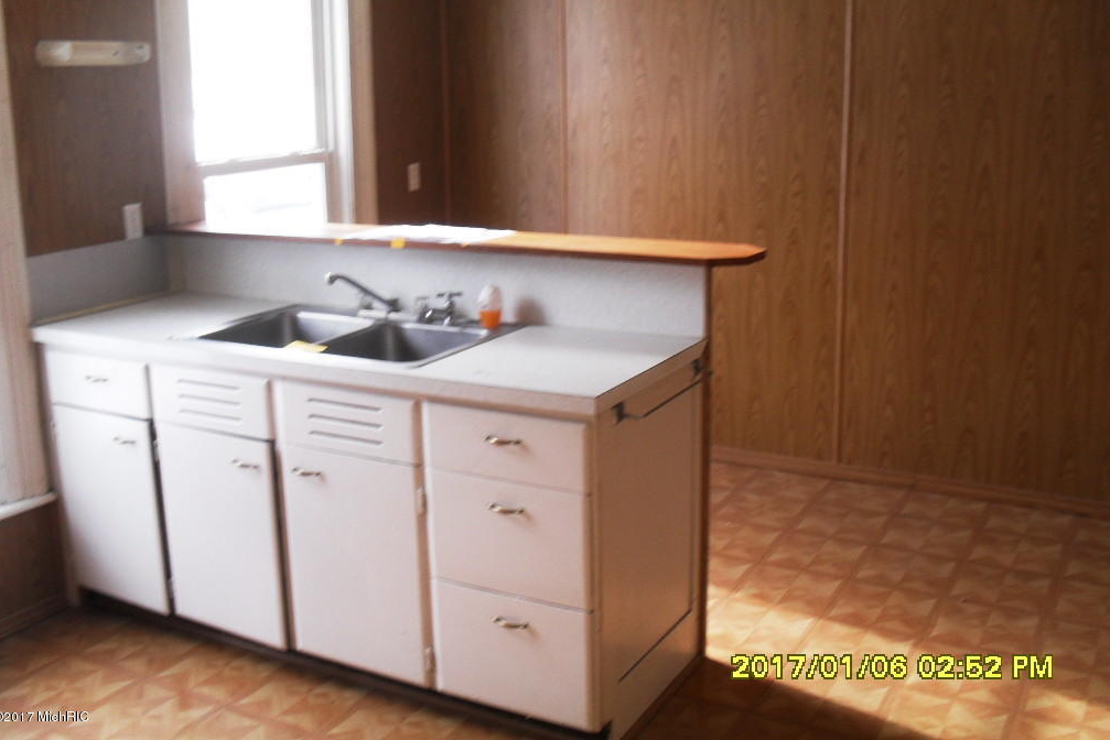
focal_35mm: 37
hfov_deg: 51.9
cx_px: 551
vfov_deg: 35.9
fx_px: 1141
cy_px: 325
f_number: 3.2
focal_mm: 6.3
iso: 100
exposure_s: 1/60
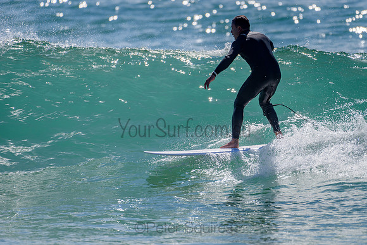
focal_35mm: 613
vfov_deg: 2.2
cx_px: 225
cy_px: 95
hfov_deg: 3.4
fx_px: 6252
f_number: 5.6
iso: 72
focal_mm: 500
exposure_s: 1/2000
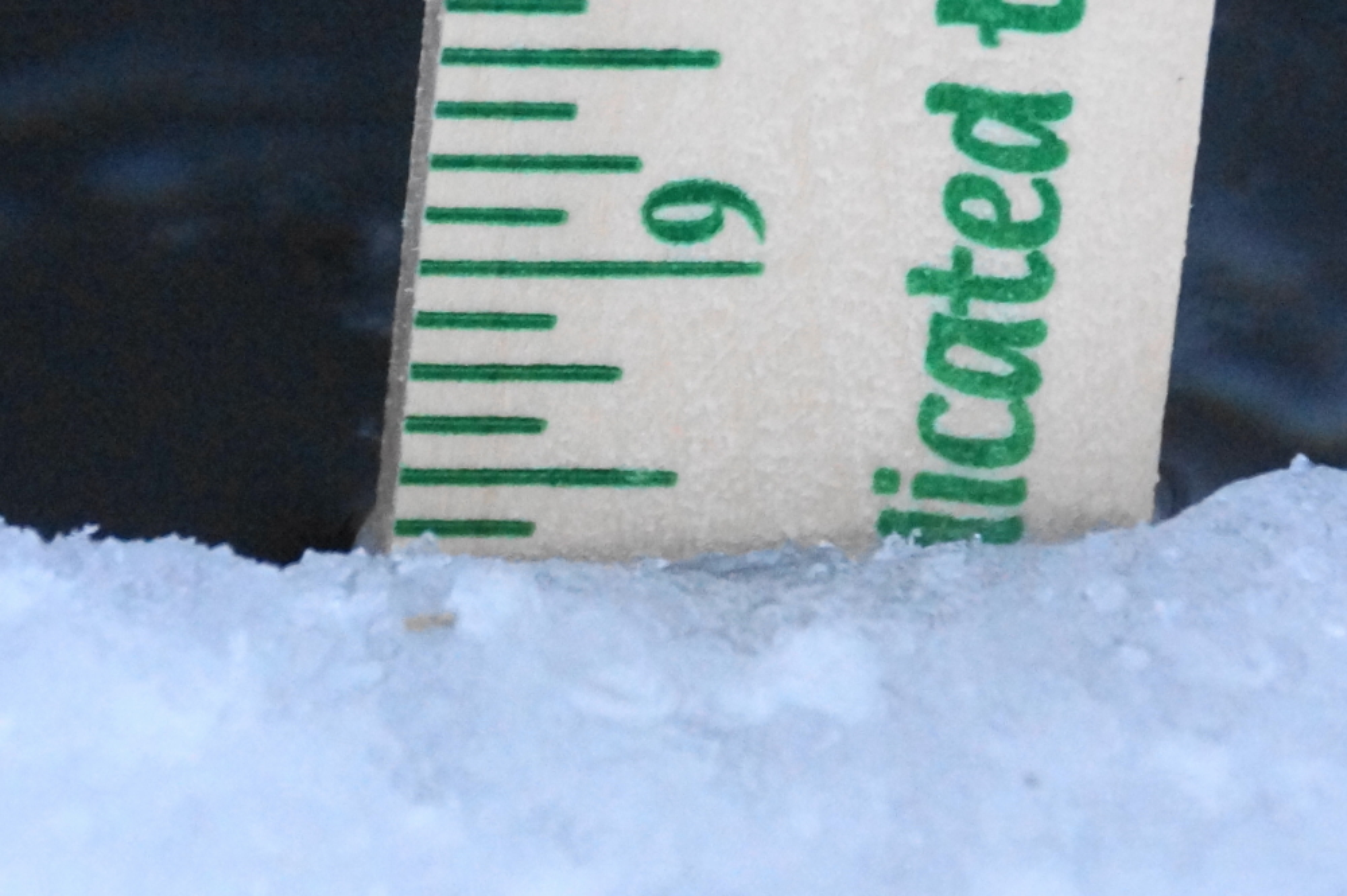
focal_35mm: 525
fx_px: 19636
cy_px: 448
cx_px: 674
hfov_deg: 3.9
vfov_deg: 2.6
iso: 1600
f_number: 6.3
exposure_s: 1/25
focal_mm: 250
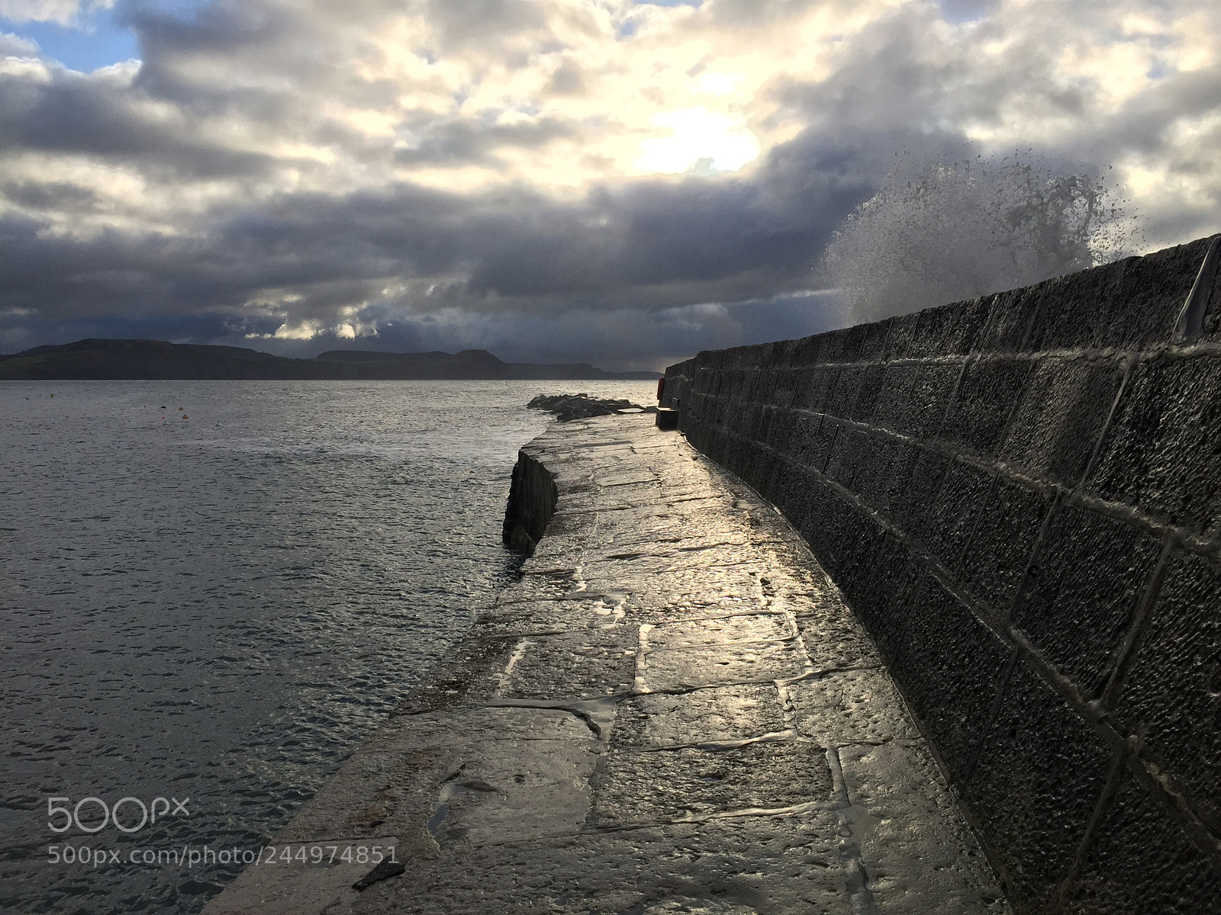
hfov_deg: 61.7
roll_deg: +1.4
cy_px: 458
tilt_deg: -3.9
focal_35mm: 29
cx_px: 610
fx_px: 1023
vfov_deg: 48.2
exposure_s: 1/2083
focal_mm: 4.15
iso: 32
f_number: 2.2
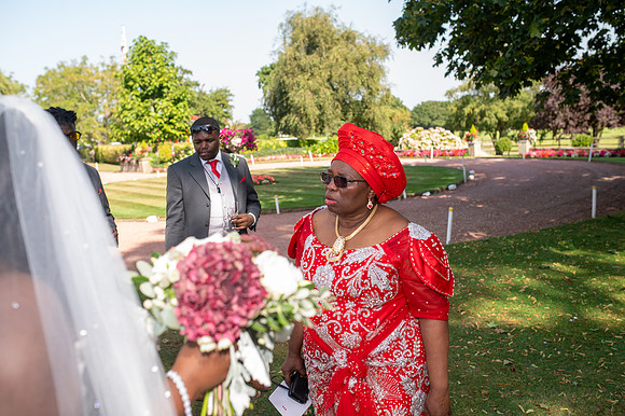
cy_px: 208
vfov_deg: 37.8
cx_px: 312
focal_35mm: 35
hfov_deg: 54.5
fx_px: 607
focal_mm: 35
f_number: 4
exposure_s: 1/250
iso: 100
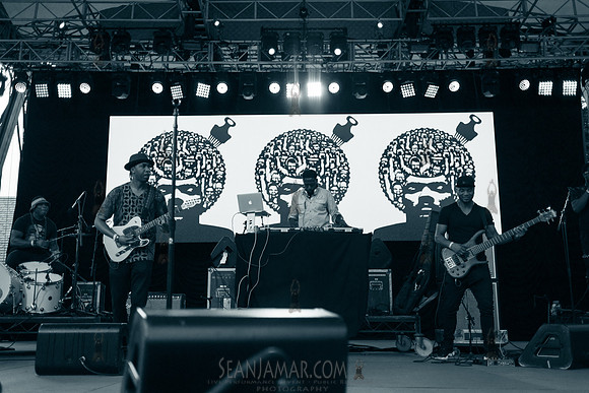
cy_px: 196
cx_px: 294
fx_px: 595
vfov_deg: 36.5
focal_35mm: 36
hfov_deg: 52.7
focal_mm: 35
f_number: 2
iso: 500
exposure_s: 1/4000
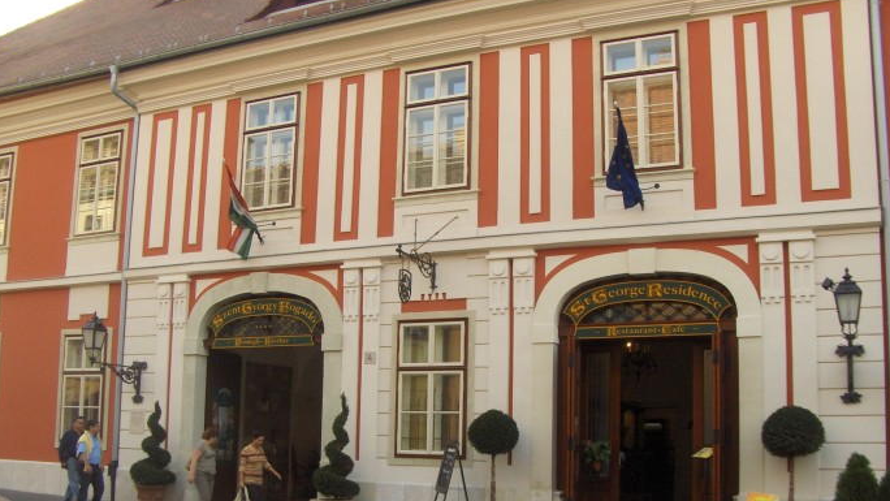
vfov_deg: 30.2
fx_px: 921
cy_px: 334
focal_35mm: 39
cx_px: 452
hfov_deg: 51.6
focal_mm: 5.8
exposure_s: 1/391
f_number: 2.6
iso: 100
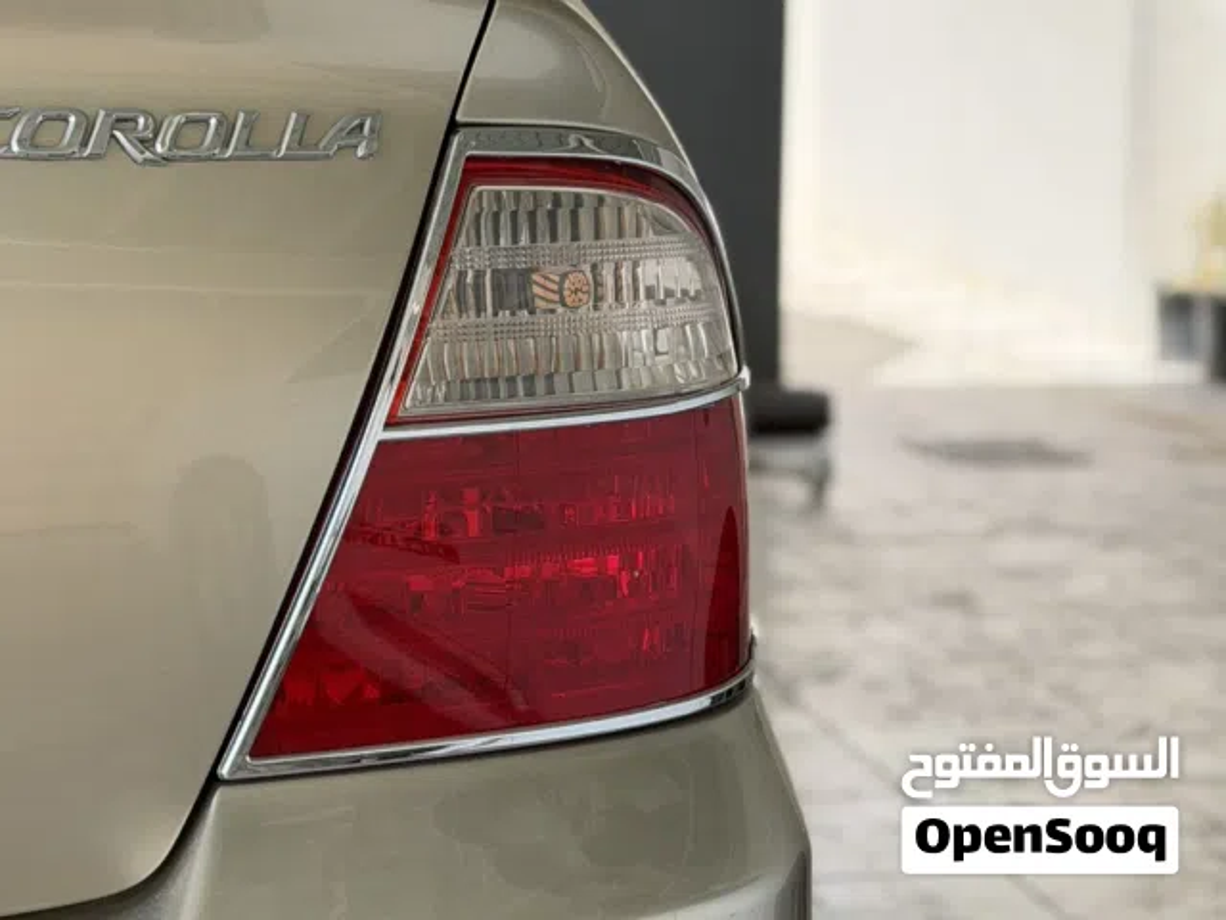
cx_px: 613
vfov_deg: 30.3
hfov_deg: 39.7
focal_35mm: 48
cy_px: 460
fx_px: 1700
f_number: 1.78
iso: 100
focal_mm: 6.76
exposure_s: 1/1285
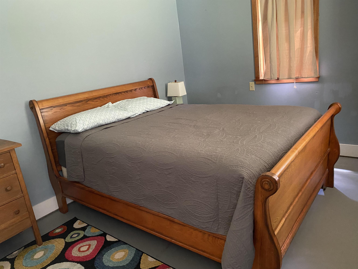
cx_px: 179
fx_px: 269
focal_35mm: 26
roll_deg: +7.4
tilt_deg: -16.4
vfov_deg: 53.1
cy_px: 134
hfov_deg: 67.3
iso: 500
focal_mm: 4.25
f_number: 1.8
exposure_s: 1/54
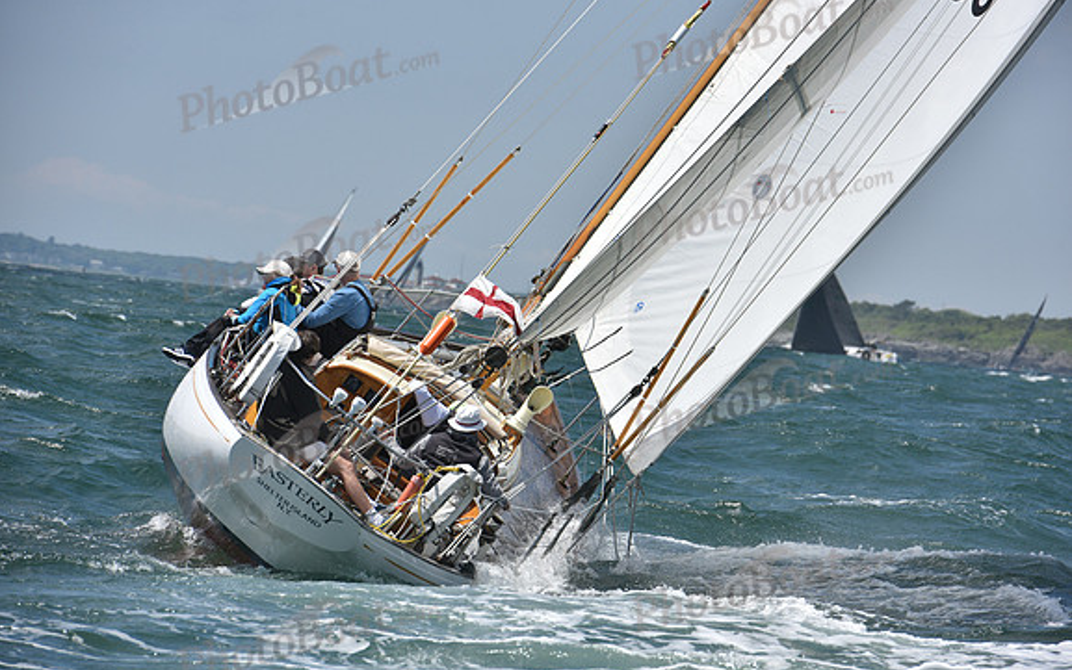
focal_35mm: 205
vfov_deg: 6.4
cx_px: 537
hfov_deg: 10.2
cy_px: 326
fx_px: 5991
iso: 250
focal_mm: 200
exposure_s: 1/1250
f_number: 9
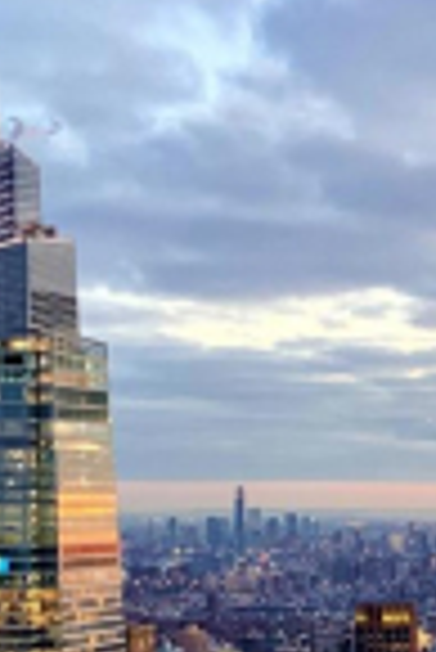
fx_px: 1486
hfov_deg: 14.2
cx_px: 850
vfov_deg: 24.3
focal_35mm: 82
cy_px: 526
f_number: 1.8
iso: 160
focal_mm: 4.25
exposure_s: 1/60
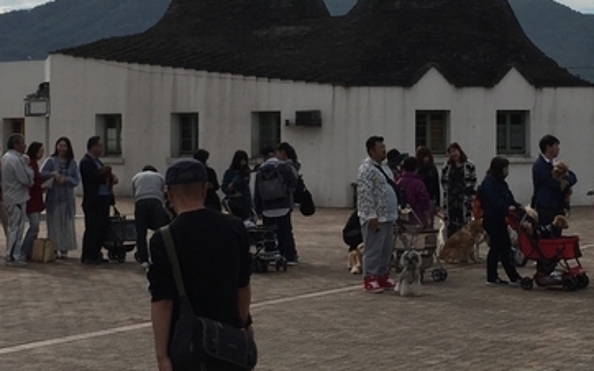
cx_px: 387
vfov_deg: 15.0
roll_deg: -0.7
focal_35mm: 87
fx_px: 1408
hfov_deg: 23.7
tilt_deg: +2.0
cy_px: 135
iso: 32
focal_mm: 4.15
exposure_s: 1/4405
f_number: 2.2
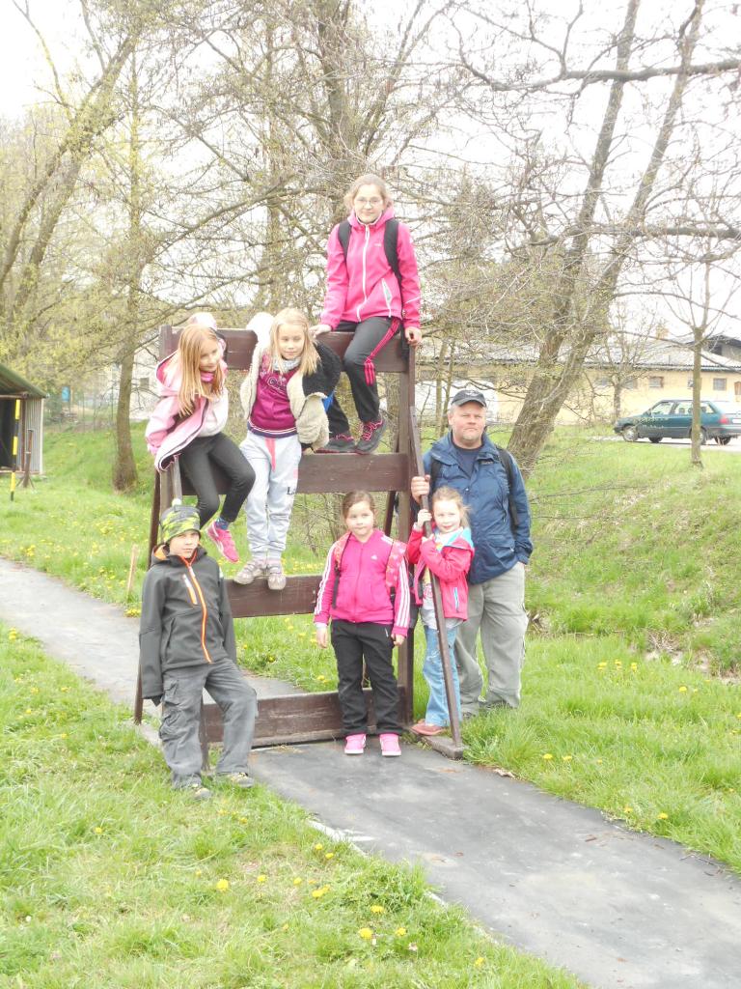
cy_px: 494
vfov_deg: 37.5
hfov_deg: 28.6
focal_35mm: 51
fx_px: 1456
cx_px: 370
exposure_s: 1/60
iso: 200
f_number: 4.9
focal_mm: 9.1
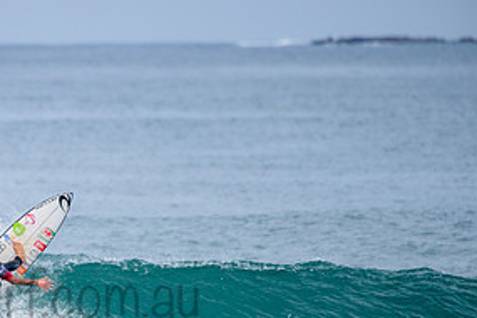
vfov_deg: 1.4
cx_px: 22
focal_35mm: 1016
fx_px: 13461
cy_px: 279
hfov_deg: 2.0
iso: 250
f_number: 5.6
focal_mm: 500
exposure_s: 1/2000
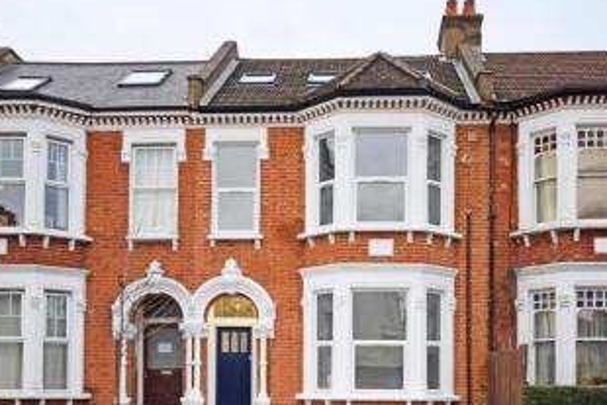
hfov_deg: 42.7
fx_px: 776
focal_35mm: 46
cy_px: 281
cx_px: 311
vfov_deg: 29.0
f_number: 5.6
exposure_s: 1/60
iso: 400
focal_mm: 20
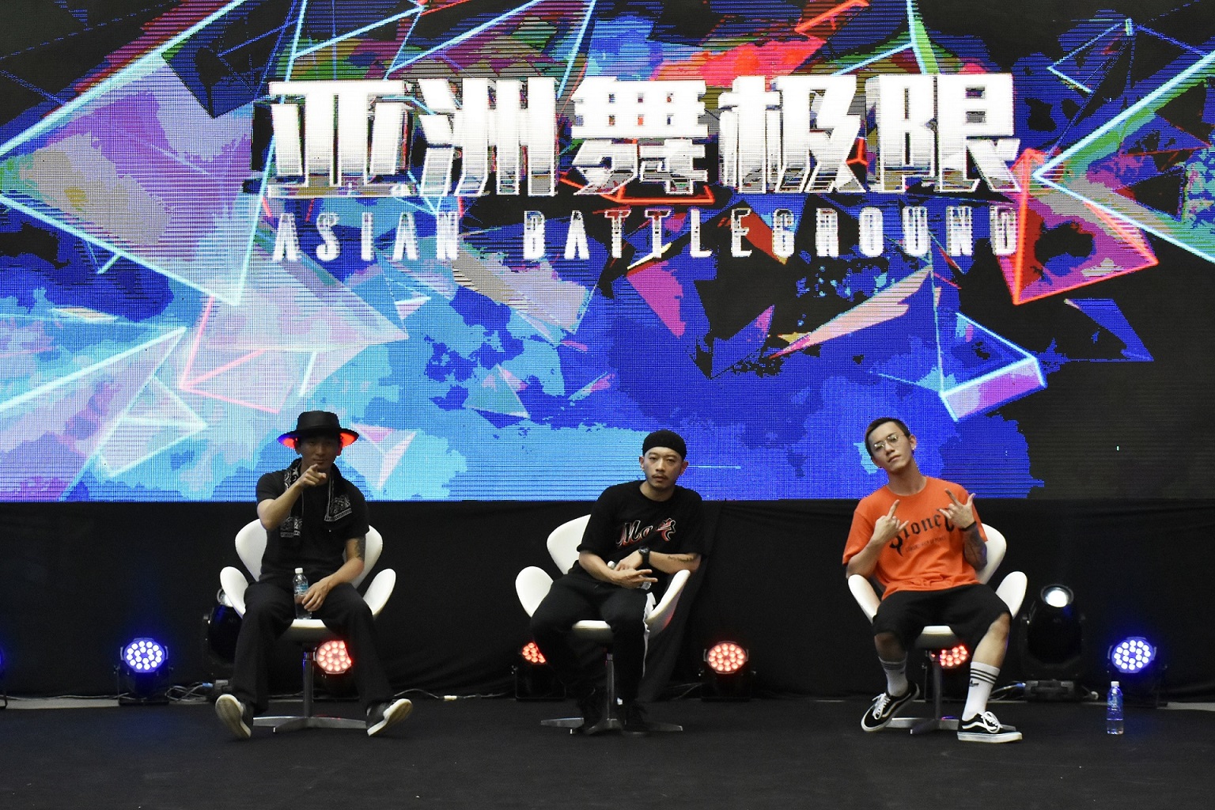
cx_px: 608
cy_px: 405
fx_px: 2126
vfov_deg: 21.6
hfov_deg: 31.9
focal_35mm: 63
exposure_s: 1/800
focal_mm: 42
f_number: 5.6
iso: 3200
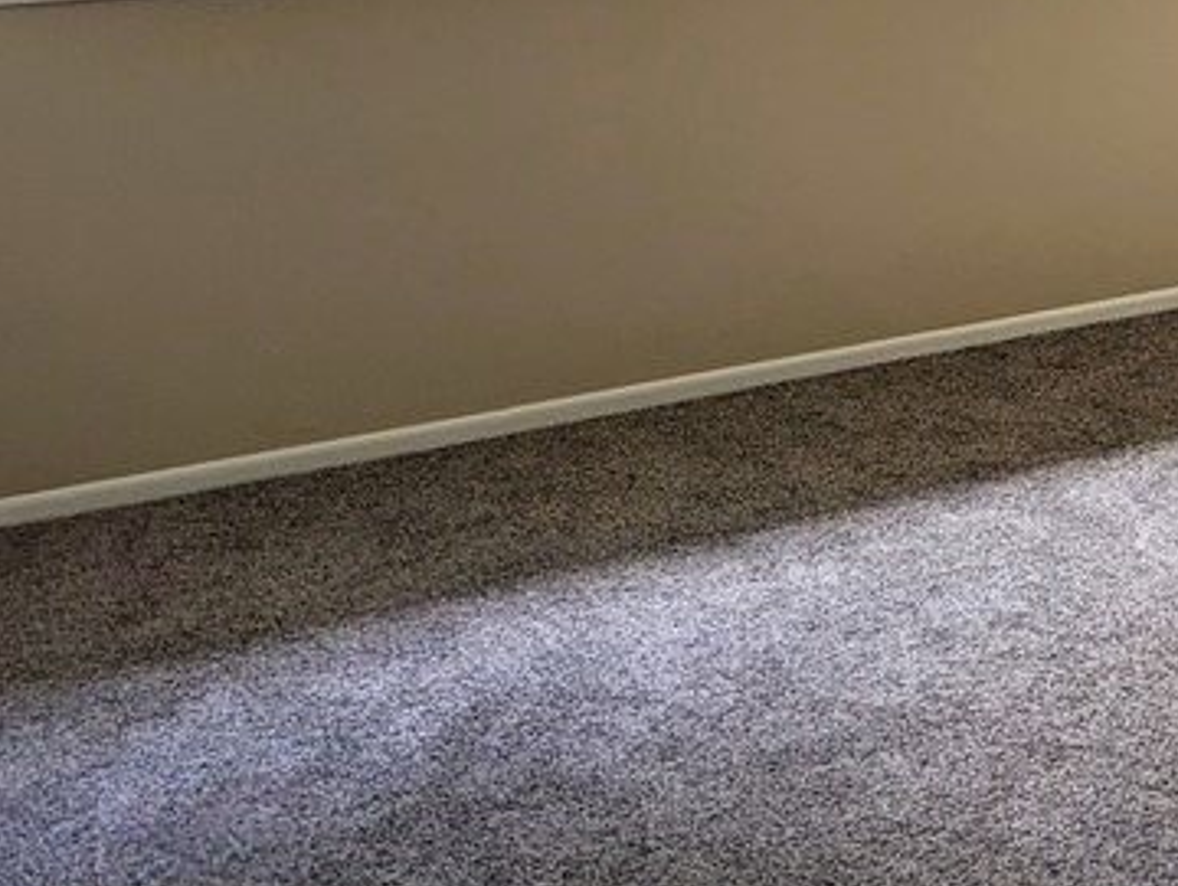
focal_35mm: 68
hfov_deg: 24.9
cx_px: 1510
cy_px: -275
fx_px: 2317
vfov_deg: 19.9
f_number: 1.85
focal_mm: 6.81
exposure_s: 1/60
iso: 56
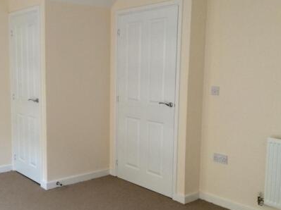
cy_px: 109
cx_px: 86
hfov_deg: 42.2
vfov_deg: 32.8
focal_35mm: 44
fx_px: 357
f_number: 2.2
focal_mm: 4.12
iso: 200
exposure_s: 1/30
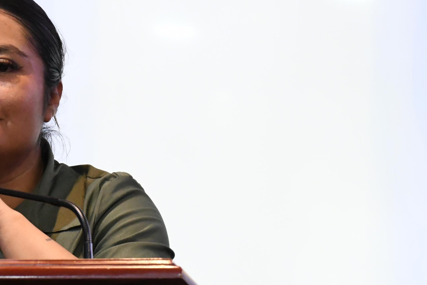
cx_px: 68
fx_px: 3569
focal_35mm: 301
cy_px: 194
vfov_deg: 4.6
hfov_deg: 6.8
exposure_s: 1/50
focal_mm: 92
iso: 4000
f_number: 5.6
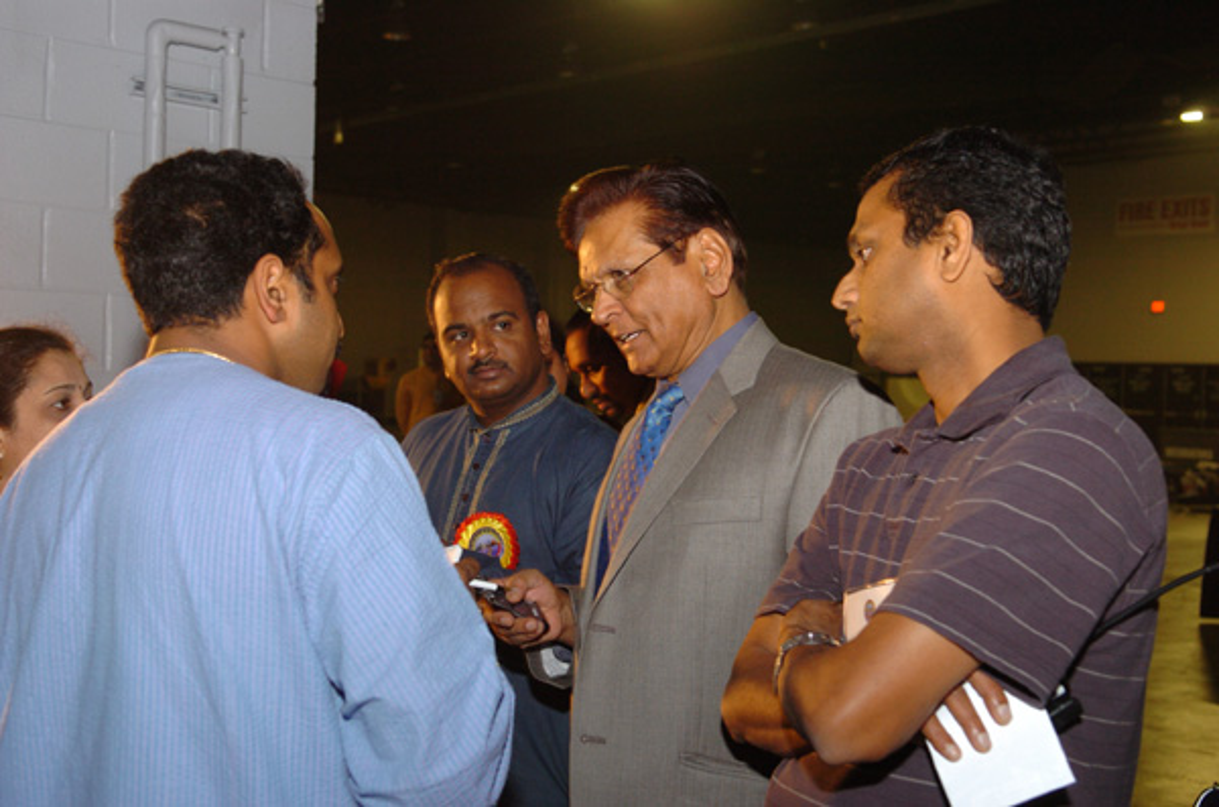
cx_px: 610
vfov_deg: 31.7
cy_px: 404
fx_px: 1419
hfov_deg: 46.5
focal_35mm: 42
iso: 400
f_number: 3.5
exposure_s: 1/10
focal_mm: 28
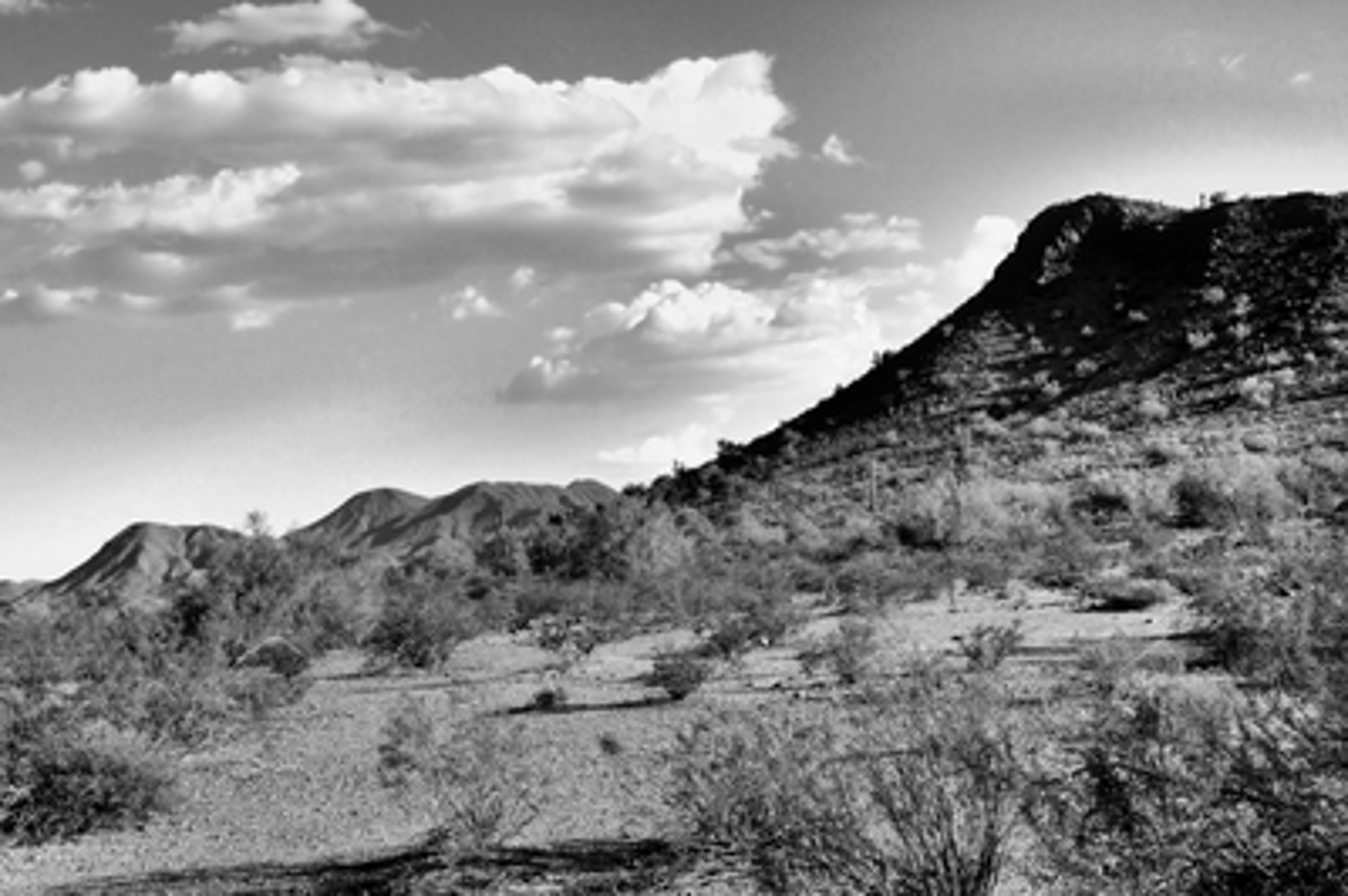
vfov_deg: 25.0
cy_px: 448
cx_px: 674
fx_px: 2020
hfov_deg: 36.9
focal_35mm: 54
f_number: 20
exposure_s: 1/250
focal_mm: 36
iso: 450
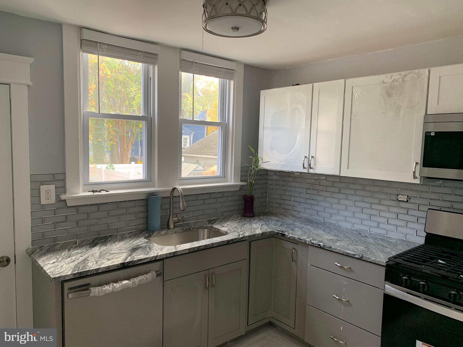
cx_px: 232
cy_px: 174
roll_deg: -1.8
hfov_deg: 67.3
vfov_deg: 53.1
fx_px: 348
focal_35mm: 26
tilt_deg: -5.1
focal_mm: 4.25
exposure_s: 1/81
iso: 100
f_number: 1.8
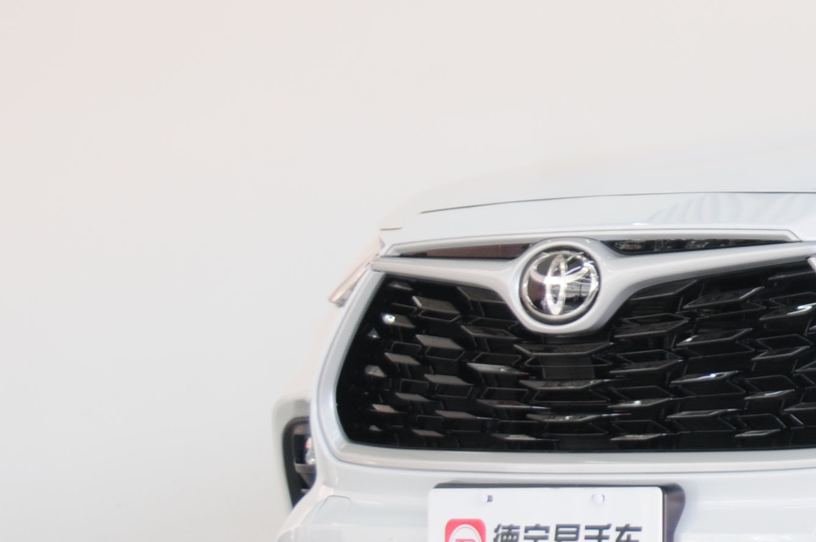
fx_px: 3817
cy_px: 221
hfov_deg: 11.6
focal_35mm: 169
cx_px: 1296
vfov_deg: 8.1
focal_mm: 35
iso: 200
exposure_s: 1/15
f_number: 4.8
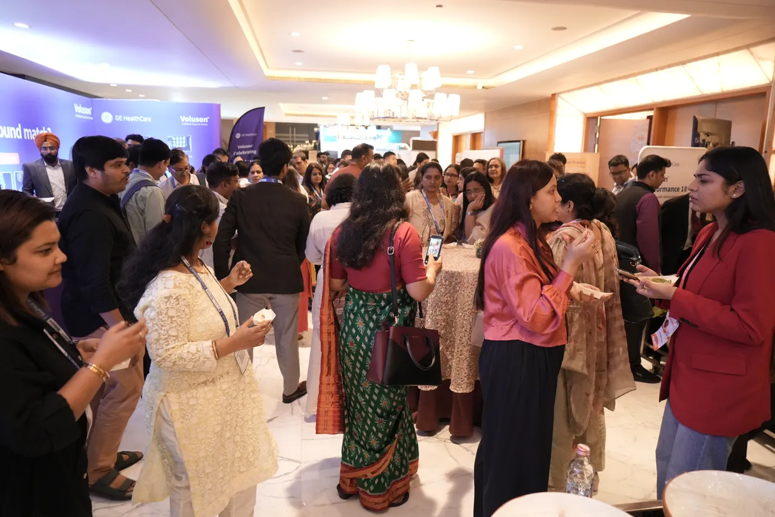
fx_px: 517
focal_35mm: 24
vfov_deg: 53.1
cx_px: 388
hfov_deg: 73.8
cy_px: 258
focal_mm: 24
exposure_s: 1/160
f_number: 4
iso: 6400
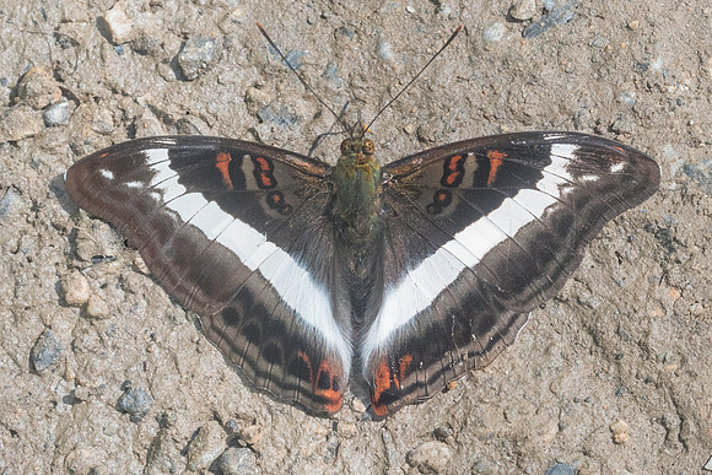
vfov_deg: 3.4
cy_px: 249
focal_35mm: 409
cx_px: 374
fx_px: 8096
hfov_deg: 5.0
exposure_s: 1/500
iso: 800
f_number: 10
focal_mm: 150
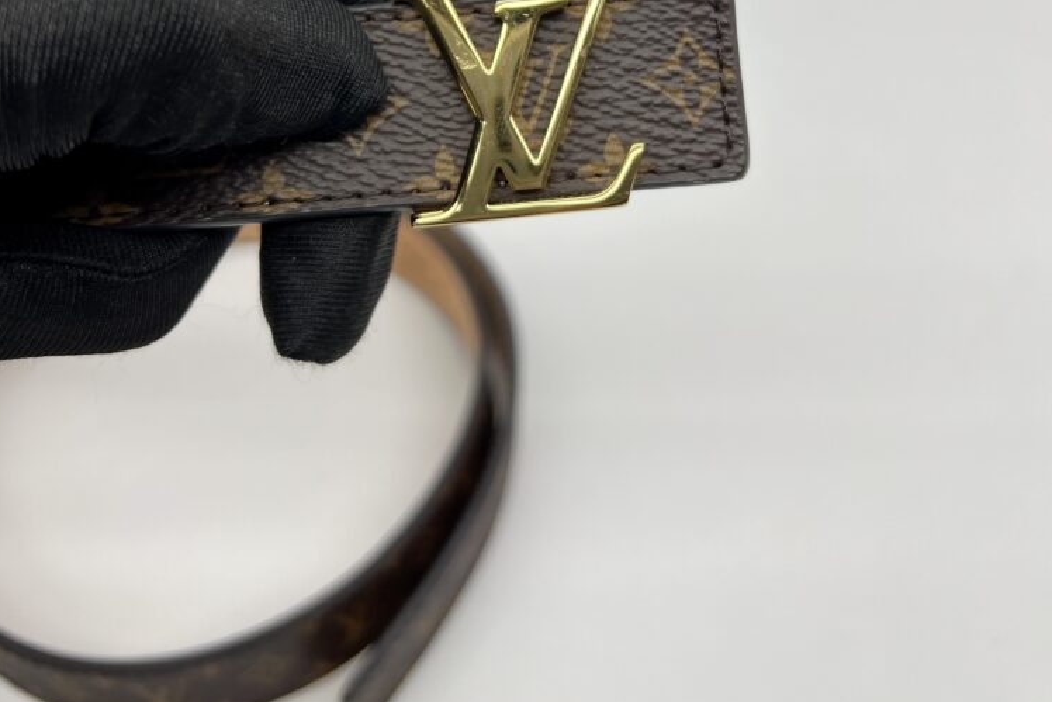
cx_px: 513
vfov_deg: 33.6
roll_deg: -1.6
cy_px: 44
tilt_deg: -39.6
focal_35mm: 37
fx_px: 1081
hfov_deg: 51.9
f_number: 1.5
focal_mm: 5.7
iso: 40
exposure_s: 1/160
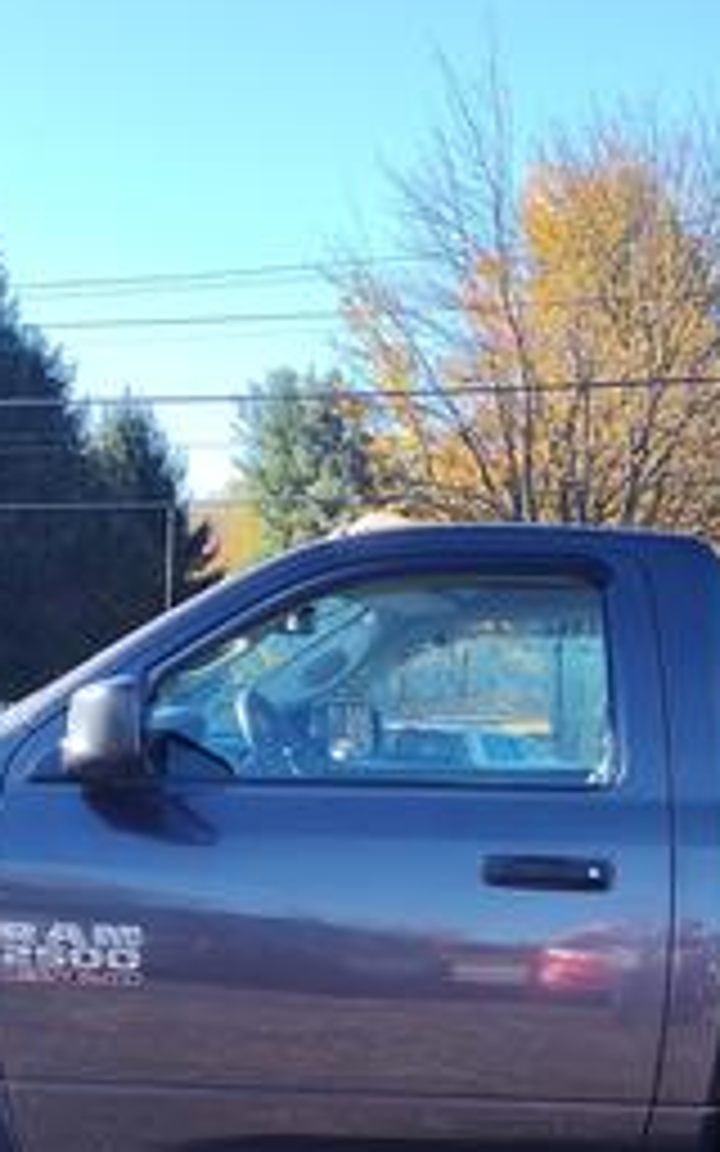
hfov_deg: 20.7
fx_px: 1915
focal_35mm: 61
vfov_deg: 31.9
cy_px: 1026
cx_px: 693
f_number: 1.88
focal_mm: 5.56
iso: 100
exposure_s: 1/886
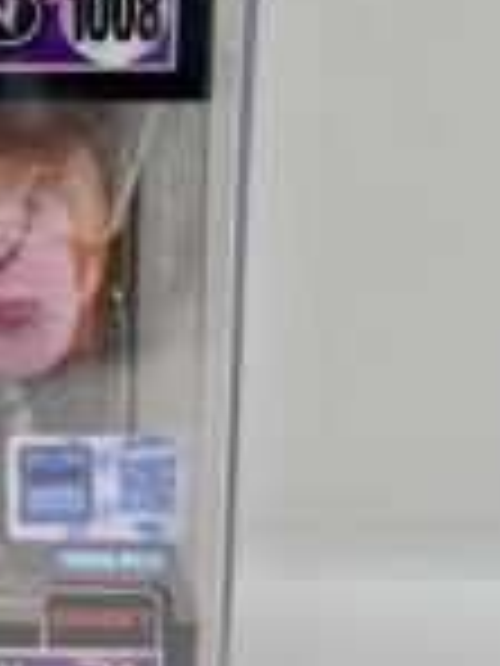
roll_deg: +0.8
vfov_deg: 29.3
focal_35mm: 65
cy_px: 148
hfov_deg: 20.9
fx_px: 1252
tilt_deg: -5.5
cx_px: -122
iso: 64
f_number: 1.78
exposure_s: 1/240
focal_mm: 6.76
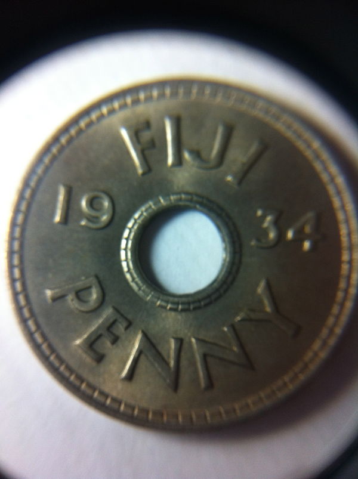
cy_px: 240
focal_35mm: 35
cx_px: 179
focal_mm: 3.85
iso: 100
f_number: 2.8
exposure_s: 1/120
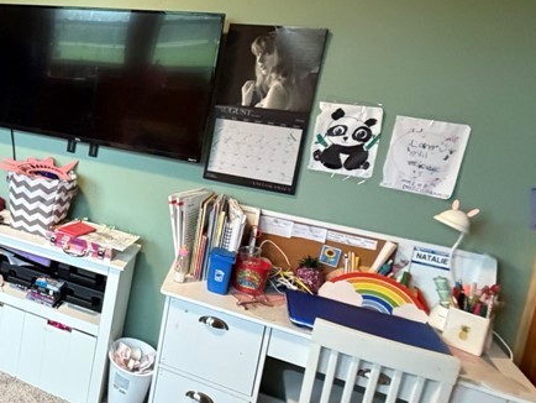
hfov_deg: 43.3
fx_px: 511
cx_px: -49
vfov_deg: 42.2
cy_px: 125
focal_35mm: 33
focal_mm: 2.22
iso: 800
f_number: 2.2
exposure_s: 1/60
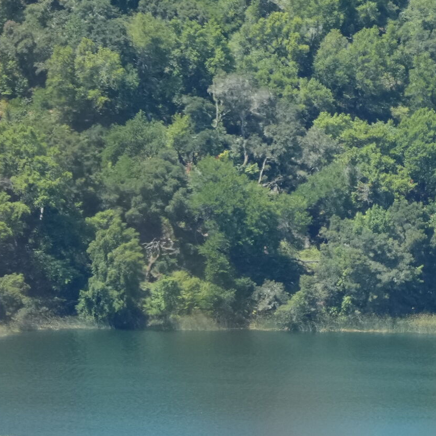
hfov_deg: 2.1
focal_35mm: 818
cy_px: 391
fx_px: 11656
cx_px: 678
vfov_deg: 2.1
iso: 800
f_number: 6.3
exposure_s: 1/1250
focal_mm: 186
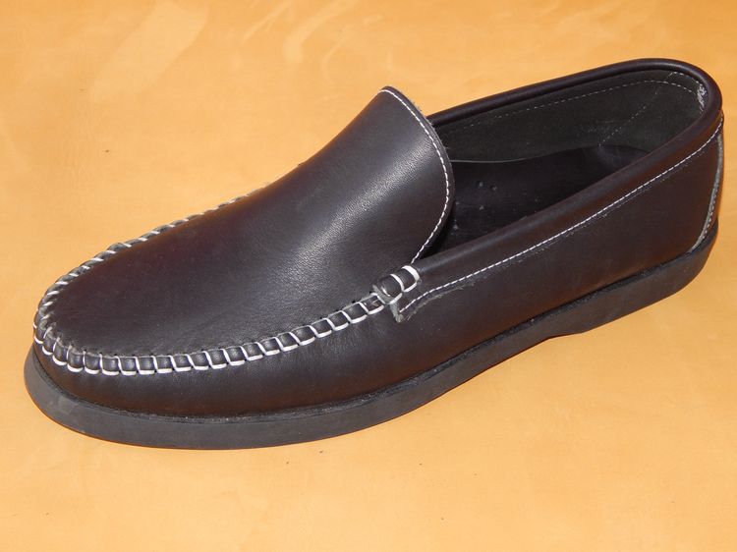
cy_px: 276
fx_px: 1618
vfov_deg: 19.4
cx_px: 368
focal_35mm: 76
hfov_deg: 25.7
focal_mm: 13.5
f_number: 4.2
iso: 200
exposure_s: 1/30
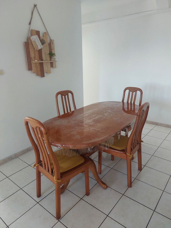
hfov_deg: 54.9
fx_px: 165
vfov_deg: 69.4
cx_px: 86
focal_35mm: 25
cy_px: 114
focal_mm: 5.23
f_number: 1.8
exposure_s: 1/120
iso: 160
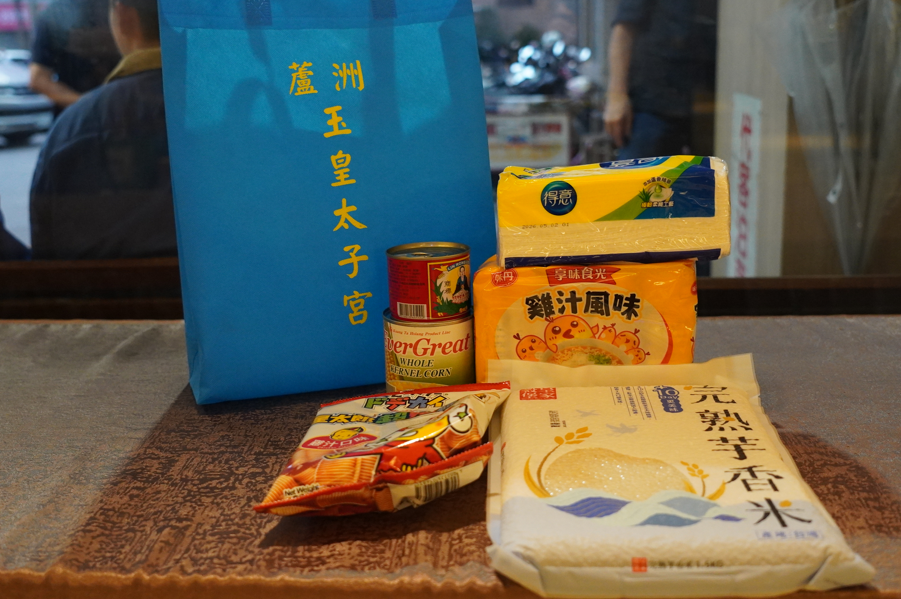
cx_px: 448
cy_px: 265
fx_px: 1015
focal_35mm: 41
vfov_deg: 32.9
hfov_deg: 47.9
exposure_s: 1/160
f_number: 2.8
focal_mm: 23
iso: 2000
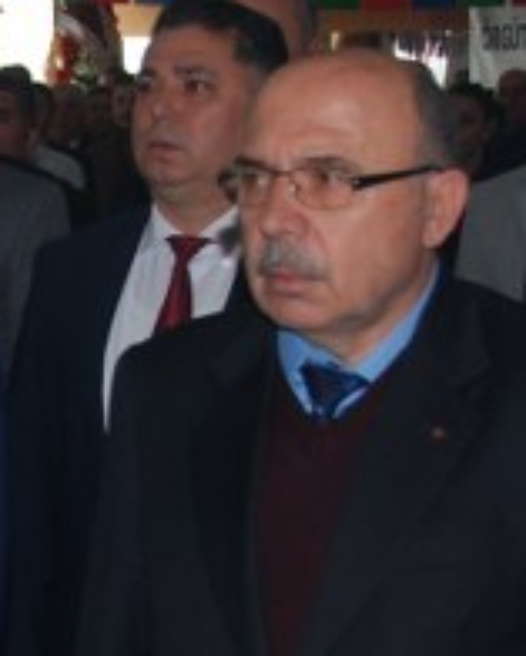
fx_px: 2683
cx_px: -251
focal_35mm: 138
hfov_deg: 10.8
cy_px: 539
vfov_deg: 13.9
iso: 200
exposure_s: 1/60
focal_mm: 24
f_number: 4
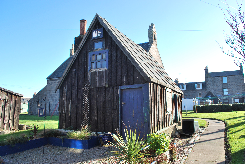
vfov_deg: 48.1
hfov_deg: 67.3
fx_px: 184
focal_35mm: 27
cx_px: 122
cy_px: 82
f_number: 5.6
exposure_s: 1/125
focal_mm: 18
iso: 100
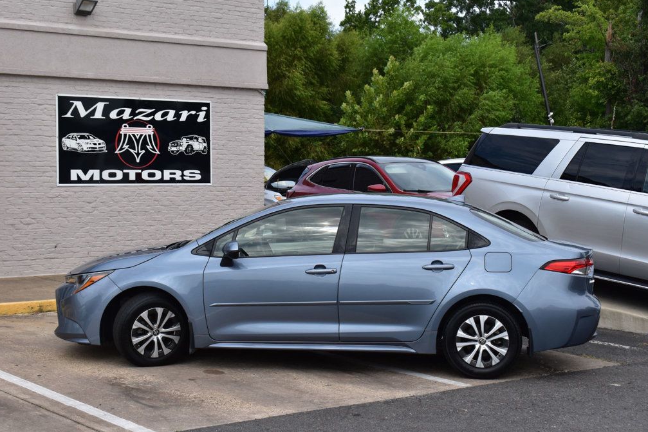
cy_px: 217
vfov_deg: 22.3
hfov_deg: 32.9
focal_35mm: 61
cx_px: 324
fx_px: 1098
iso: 400
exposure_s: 1/500
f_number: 11
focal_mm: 40
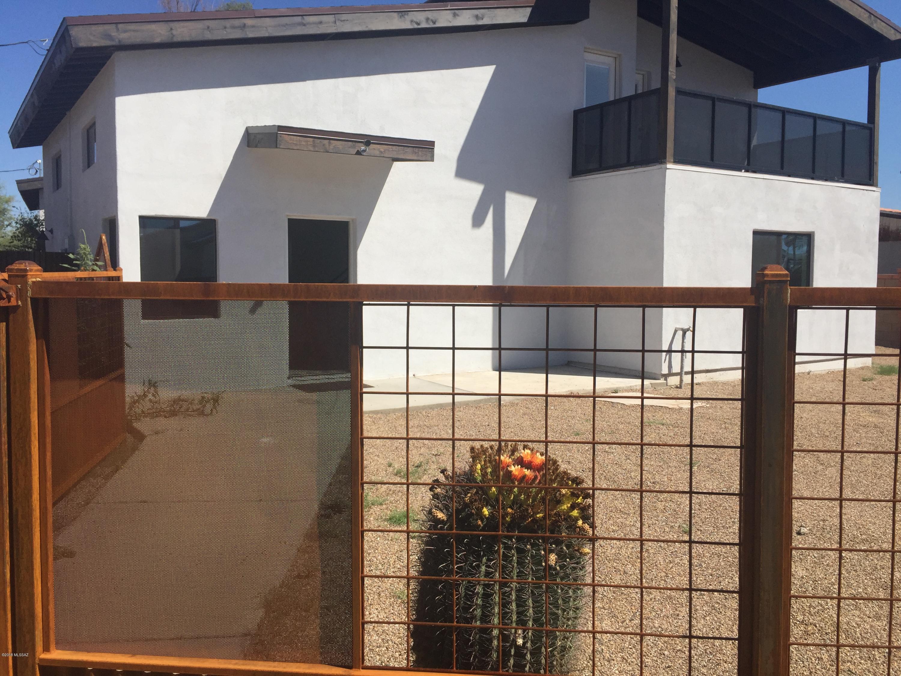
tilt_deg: -3.6
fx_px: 755
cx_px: 450
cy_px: 338
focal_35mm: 29
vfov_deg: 48.2
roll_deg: -0.9
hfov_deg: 61.7
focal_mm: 4.15
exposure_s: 1/3597
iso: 32
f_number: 2.2
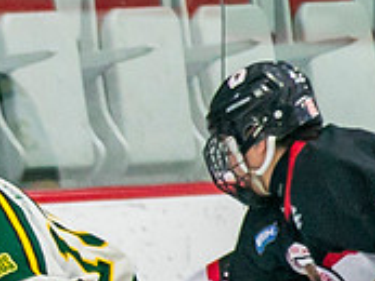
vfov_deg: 0.8
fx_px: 20706
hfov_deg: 1.0
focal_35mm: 1910
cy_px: 489
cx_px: -324
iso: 640
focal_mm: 200
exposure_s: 1/640
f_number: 2.8
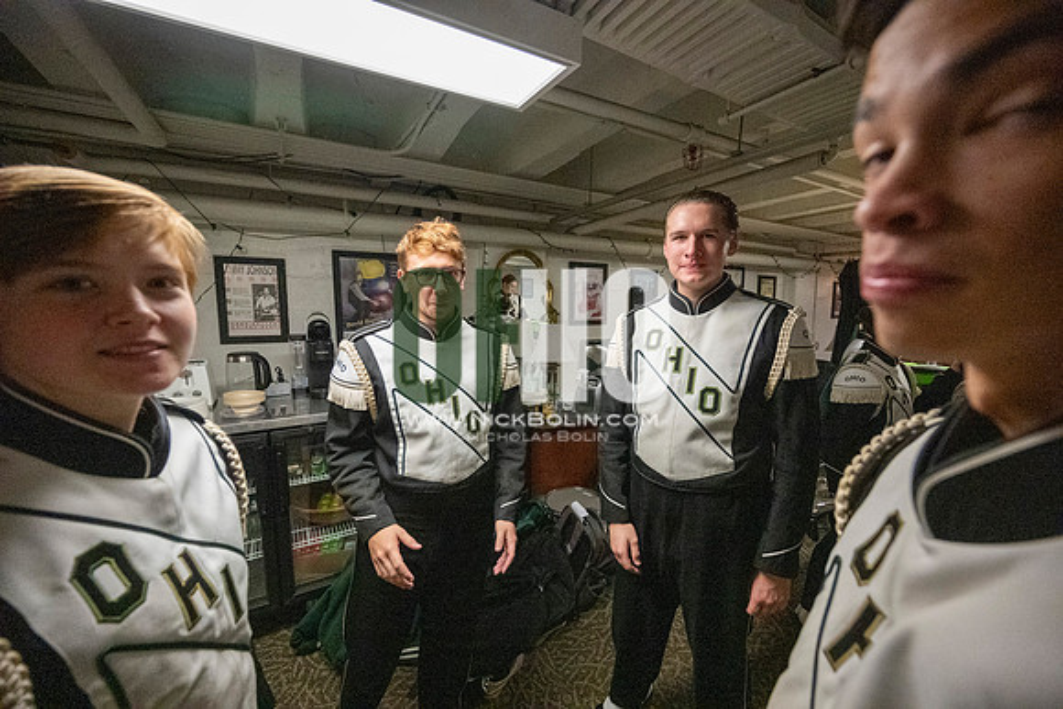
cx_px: 532
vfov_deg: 81.2
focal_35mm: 14
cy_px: 354
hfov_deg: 104.2
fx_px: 413
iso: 12800
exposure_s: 1/500
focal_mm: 14
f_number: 4
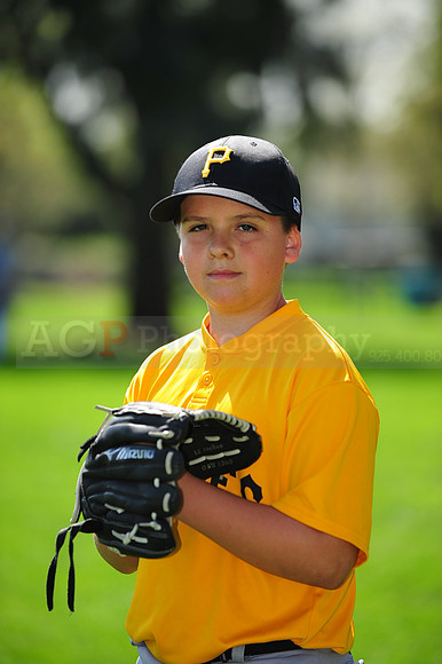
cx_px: 221
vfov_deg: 10.3
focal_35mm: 200
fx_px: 3687
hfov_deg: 6.9
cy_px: 332
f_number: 4.5
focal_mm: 200
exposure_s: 1/800
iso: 200
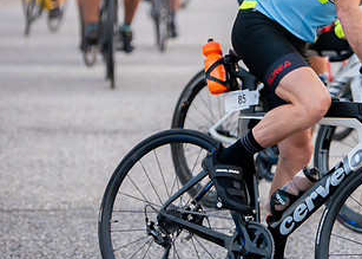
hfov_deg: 7.7
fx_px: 2662
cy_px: 24
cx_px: 353
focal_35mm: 259
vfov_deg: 5.5
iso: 2500
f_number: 2.8
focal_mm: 122
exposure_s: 1/2000
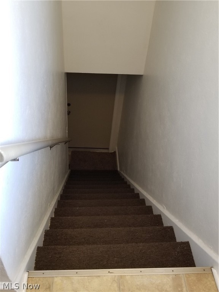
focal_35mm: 26
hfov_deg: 53.1
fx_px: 219
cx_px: 110
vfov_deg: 67.3
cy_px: 146
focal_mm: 4.25
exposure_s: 1/24
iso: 200
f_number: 1.7
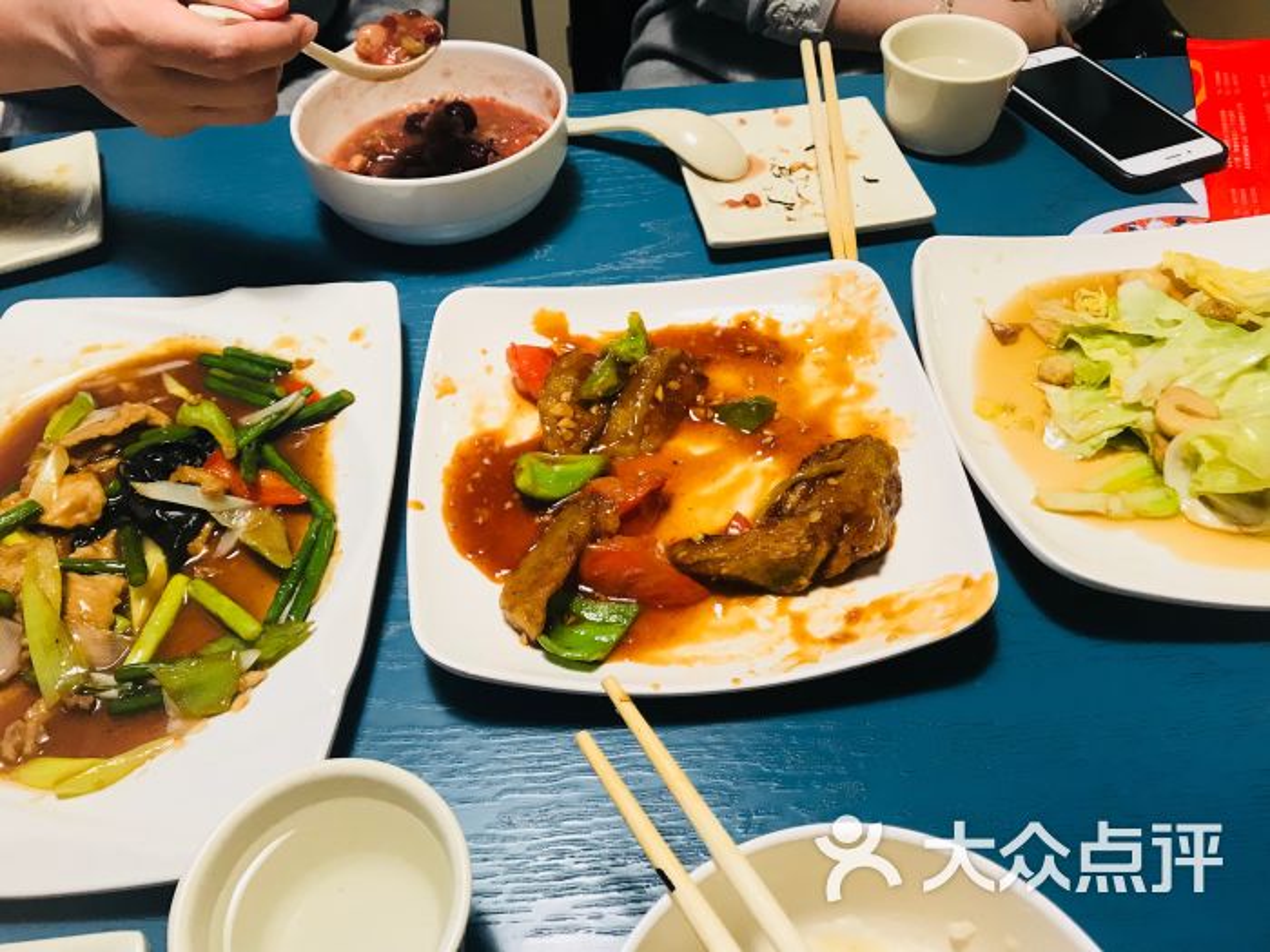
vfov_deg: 49.7
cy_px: 476
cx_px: 635
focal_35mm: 28
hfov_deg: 63.4
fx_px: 1027
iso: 40
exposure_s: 1/33
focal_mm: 3.99
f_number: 1.8
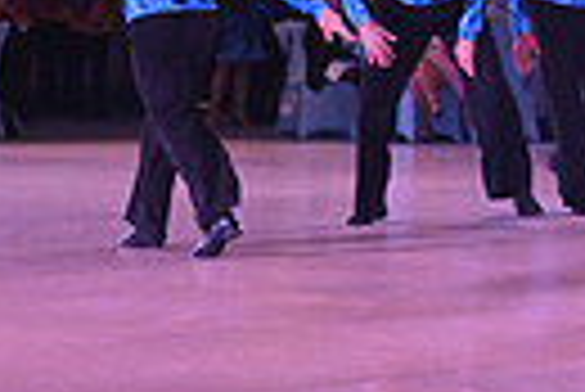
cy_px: 133
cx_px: 1116
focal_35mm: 196
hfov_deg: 9.8
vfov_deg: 7.0
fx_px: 3189
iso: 3200
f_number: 5
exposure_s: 1/400
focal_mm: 44
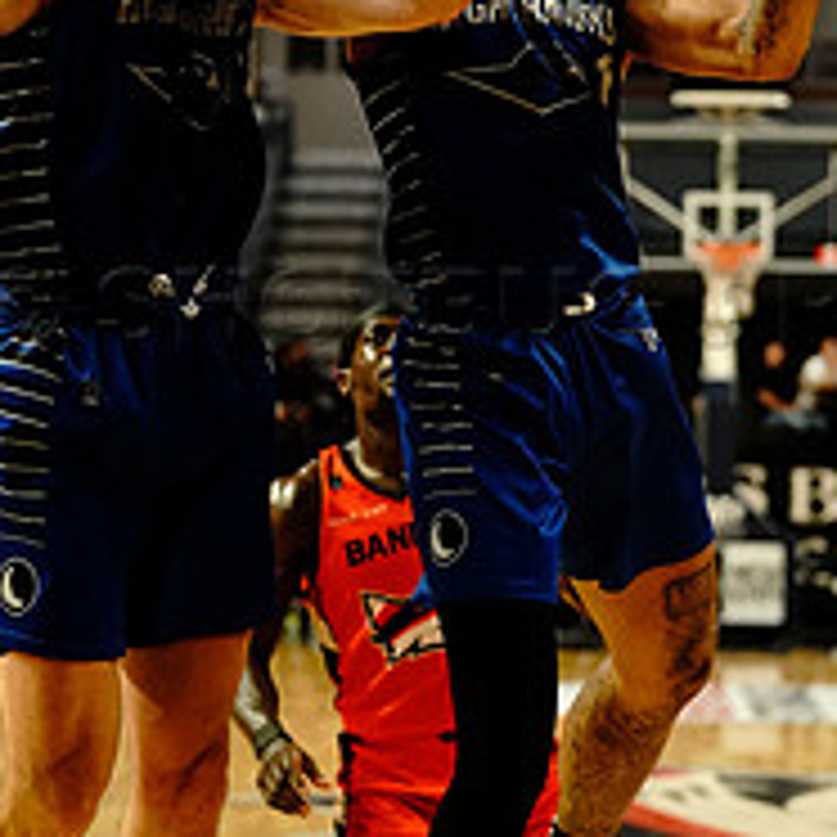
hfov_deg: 12.1
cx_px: 549
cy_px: 288
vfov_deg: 12.1
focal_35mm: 144
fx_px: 3939
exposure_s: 1/2000
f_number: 2.8
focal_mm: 70
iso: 5000
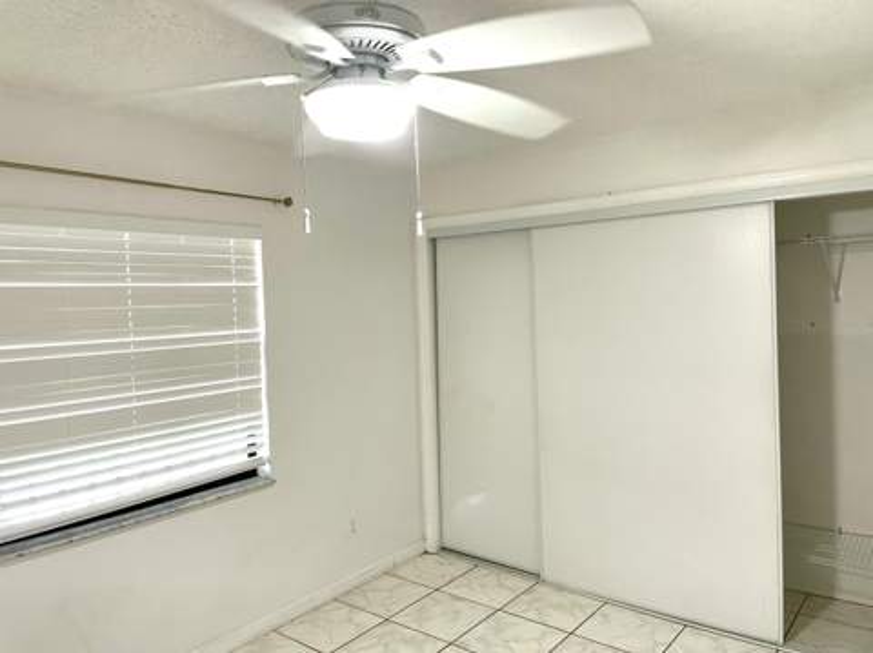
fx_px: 655
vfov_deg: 53.0
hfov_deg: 67.4
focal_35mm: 26
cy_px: 326
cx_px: 436
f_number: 1.6
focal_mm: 4.2
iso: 100
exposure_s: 1/60
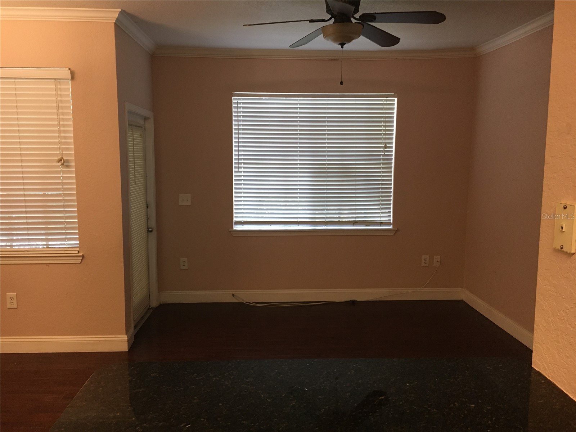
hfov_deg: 61.7
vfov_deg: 48.2
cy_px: 216
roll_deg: -0.8
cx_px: 288
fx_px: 483
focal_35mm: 29
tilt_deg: -7.6
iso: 125
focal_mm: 4.15
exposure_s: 1/30
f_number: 2.2
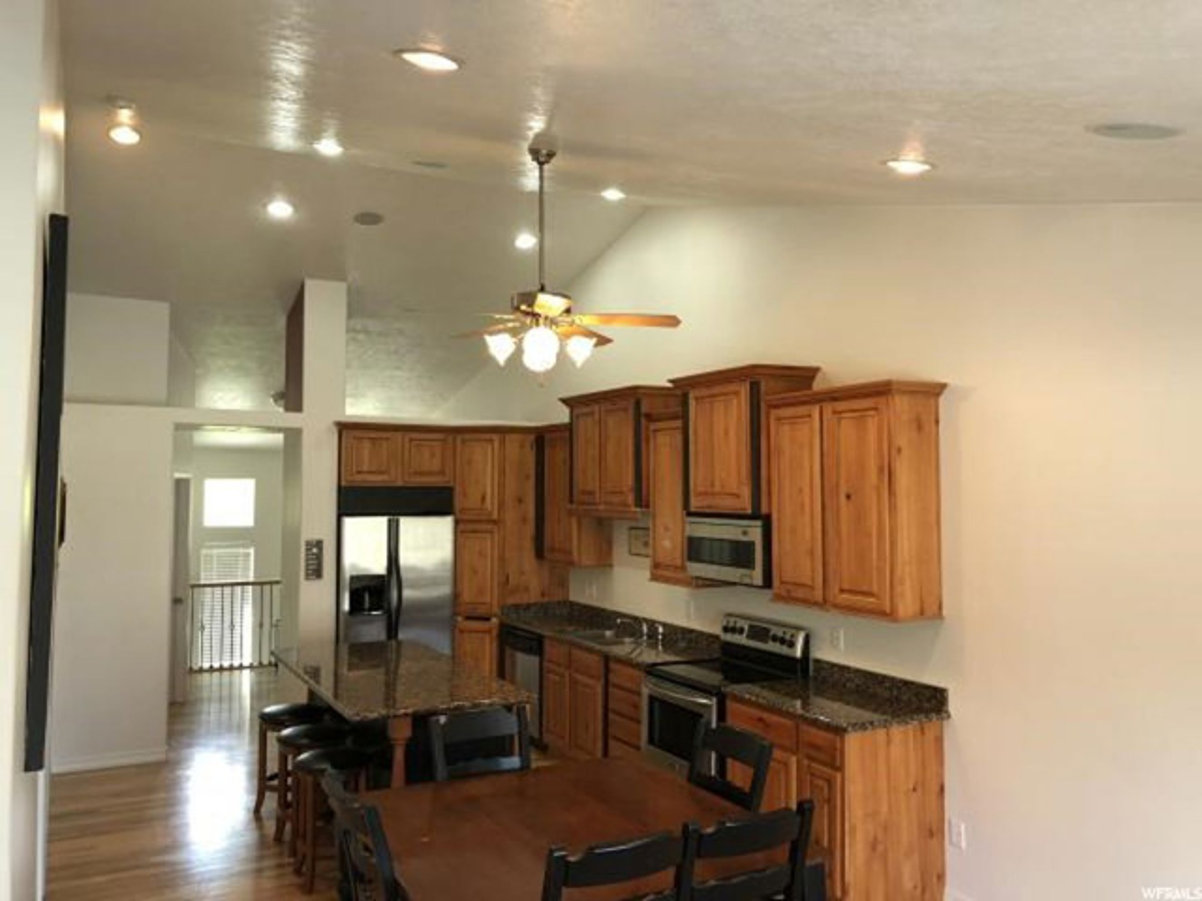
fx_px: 972
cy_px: 450
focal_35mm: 28
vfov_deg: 49.7
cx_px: 601
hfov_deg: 63.4
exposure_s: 1/24
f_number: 1.8
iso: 40
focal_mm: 4
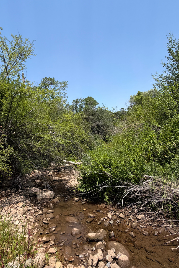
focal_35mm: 19
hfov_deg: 63.6
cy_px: 135
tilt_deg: +5.4
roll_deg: +3.6
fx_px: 142
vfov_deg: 86.9
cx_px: 67
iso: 32
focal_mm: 2.22
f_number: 2.2
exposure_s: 1/770
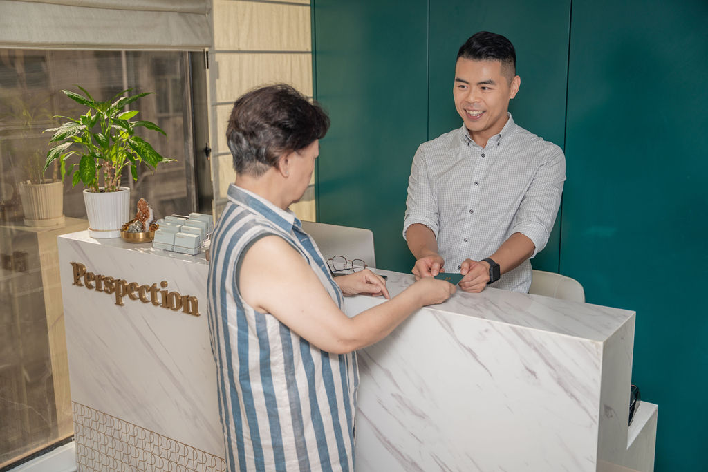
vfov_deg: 34.5
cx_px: 354
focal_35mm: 39
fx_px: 761
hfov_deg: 49.9
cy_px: 236
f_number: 2.8
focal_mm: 38.7
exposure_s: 1/250
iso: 100
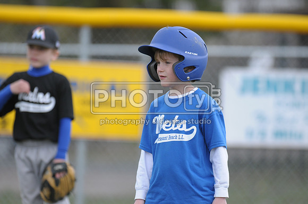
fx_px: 3973
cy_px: 102
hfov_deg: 4.4
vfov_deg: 2.9
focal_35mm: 465
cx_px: 154
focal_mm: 310
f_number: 4
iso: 400
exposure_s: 1/1000
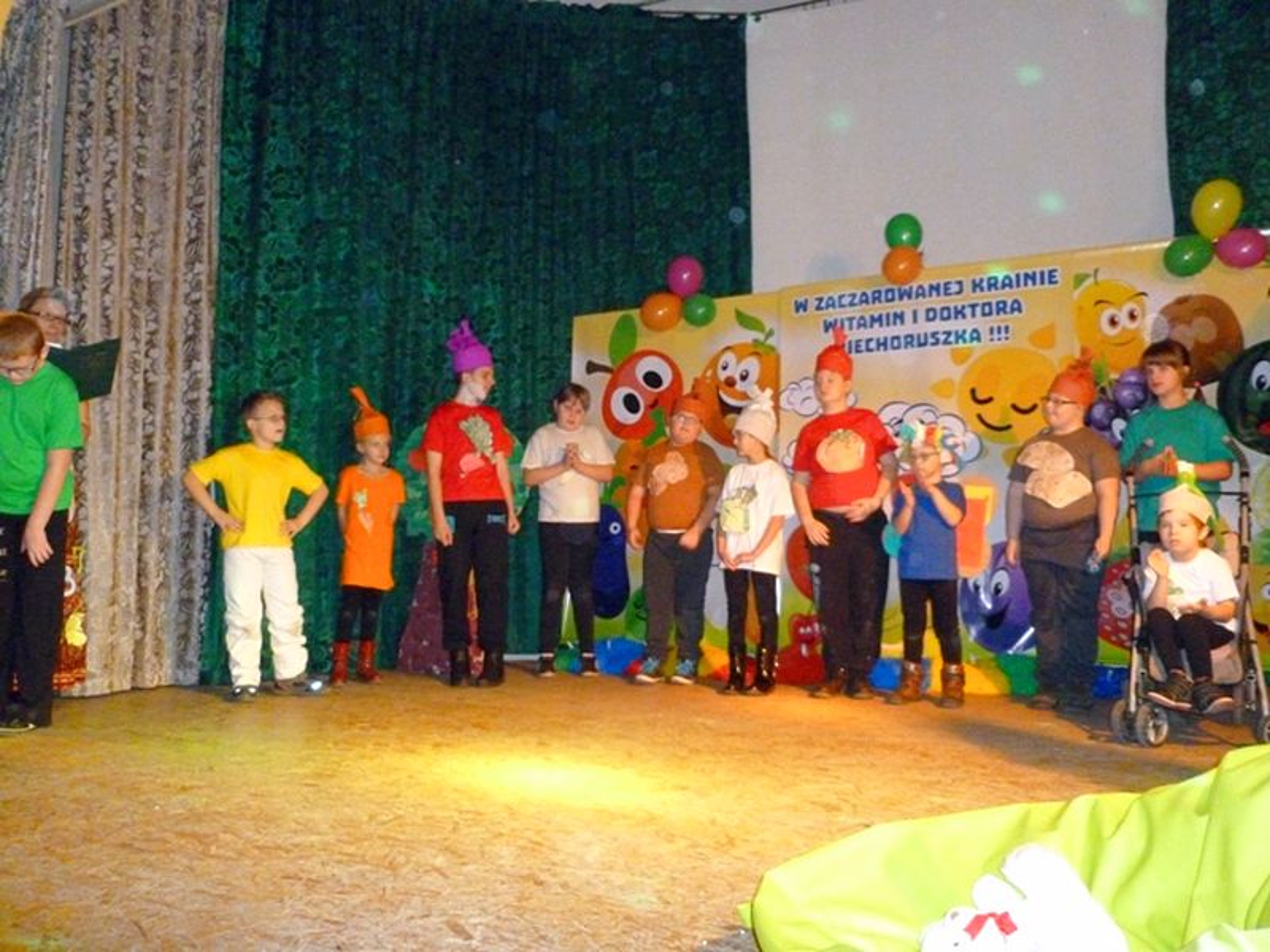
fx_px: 1027
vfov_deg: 49.7
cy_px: 476
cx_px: 635
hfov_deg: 63.4
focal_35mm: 28
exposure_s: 1/60
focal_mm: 5
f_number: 3.3
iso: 800
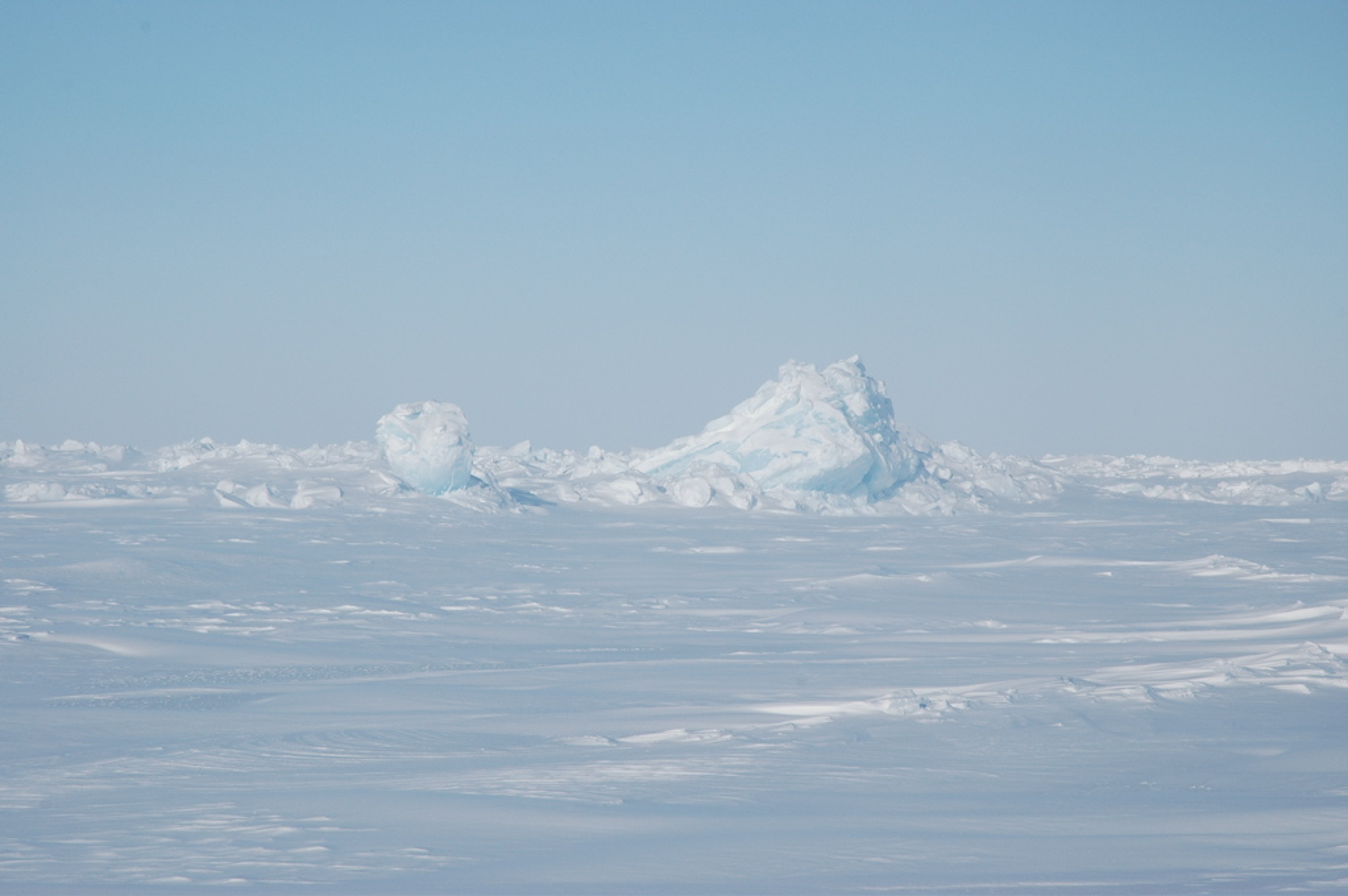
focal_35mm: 105
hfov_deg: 19.5
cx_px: 674
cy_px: 448
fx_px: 3928
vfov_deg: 13.0
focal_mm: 70
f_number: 10
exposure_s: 1/400
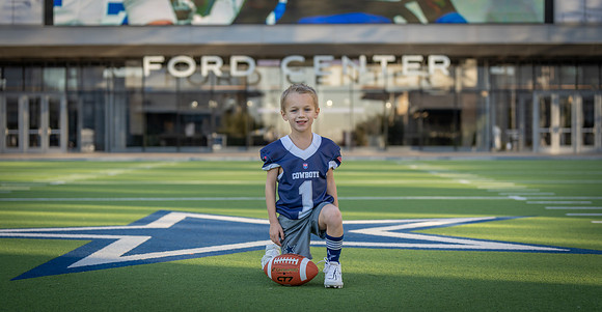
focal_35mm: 75
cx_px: 301
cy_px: 163
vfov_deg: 15.2
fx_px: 1170
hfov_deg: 28.9
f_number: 2.8
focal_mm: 70
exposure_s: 1/400
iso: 100
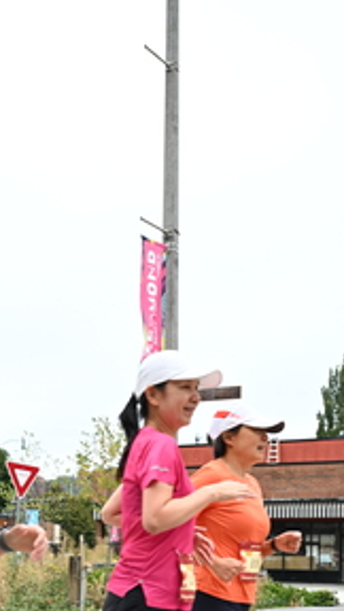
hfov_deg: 17.4
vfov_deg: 30.5
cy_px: 503
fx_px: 1086
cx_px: -31
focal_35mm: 67
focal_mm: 33.5
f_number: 4
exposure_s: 1/800
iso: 1600
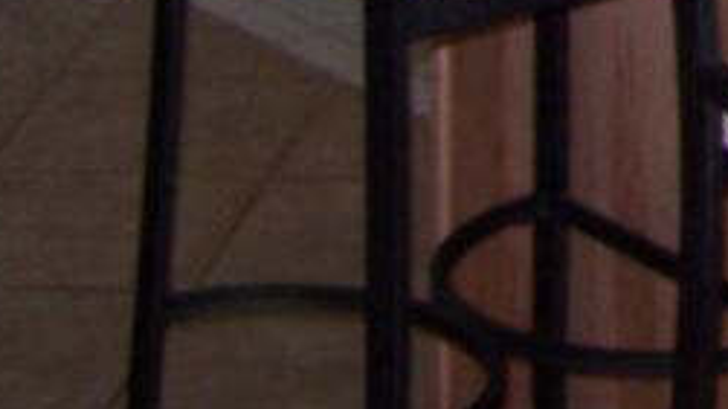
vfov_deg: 5.3
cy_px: -972
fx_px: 4072
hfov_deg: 9.3
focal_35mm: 211
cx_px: 1650
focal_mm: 6.3
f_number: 2.8
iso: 140
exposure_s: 1/60
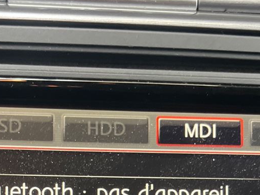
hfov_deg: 24.1
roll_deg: -3.3
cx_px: 99
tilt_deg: -28.9
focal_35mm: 81
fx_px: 608
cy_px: 257
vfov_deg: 17.1
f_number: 1.6
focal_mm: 5.1
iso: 500
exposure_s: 1/50
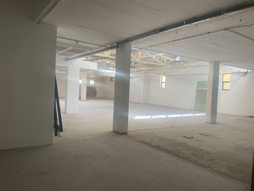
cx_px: 127
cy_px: 96
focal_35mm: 26
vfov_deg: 53.1
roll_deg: -3.4
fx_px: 191
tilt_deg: -2.2
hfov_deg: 67.3
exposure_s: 1/104
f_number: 1.6
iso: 125
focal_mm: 4.2
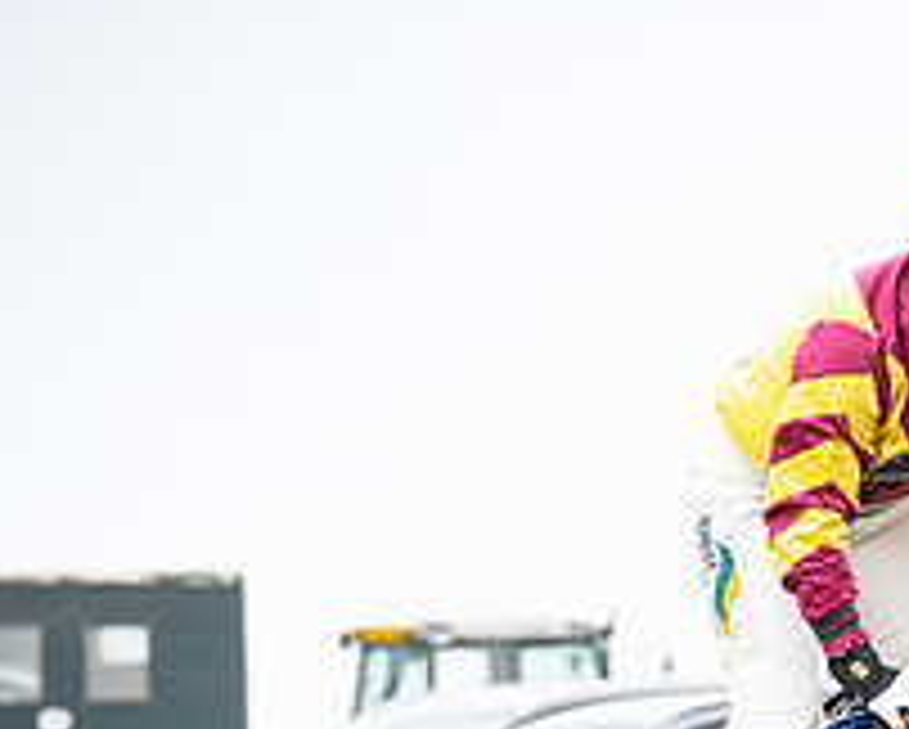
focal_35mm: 423
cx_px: 938
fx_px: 11391
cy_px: 819
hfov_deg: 4.6
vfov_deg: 3.7
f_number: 4.5
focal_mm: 135
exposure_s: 1/1000
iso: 500
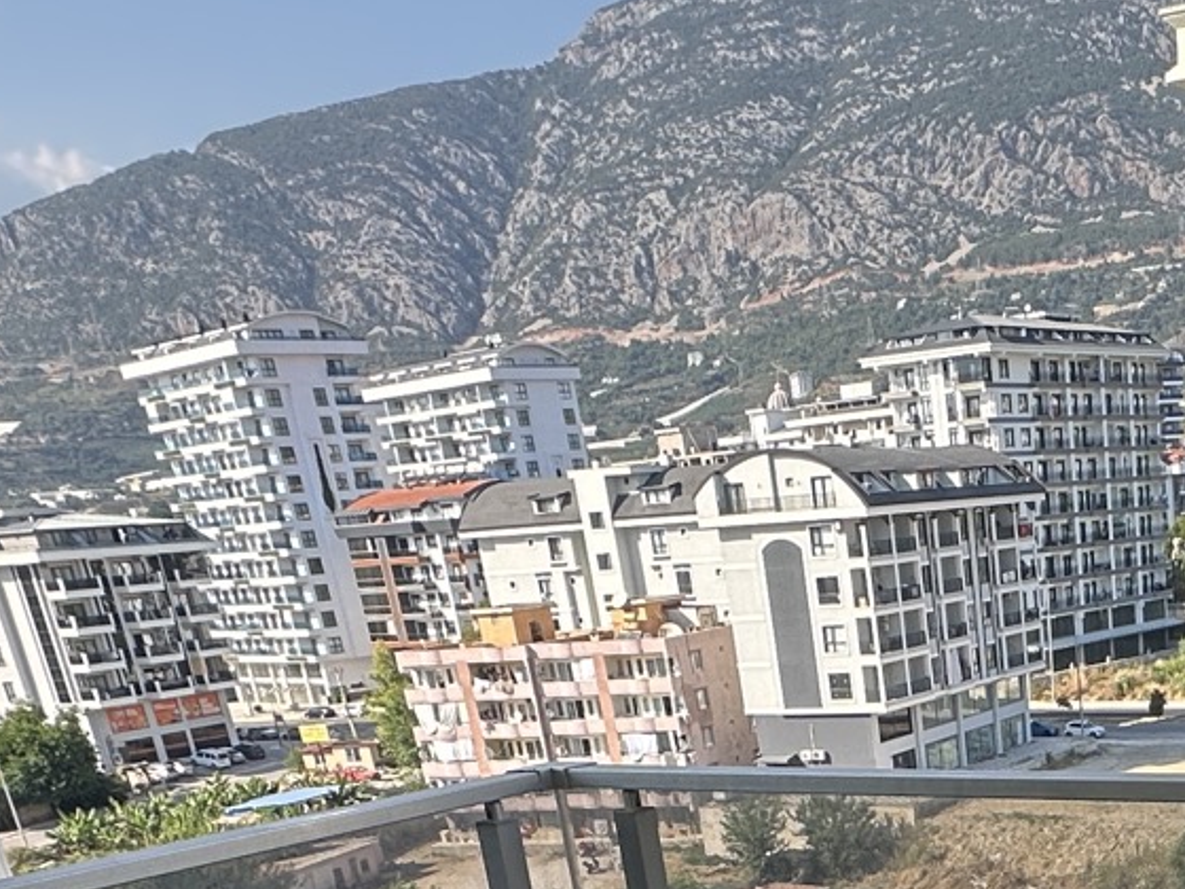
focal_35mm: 50
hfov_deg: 35.5
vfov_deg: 23.0
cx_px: 1105
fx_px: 1712
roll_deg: +3.4
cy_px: 1367
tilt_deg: -28.8
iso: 40
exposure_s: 1/428
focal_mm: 2.22
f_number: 2.2
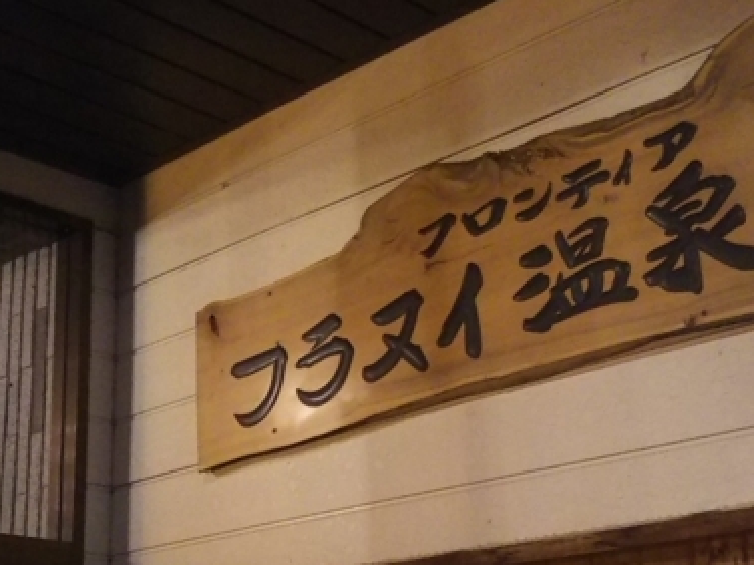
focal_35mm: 64
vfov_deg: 22.8
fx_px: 1394
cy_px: 386
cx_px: 271
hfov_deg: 30.1
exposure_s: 1/30
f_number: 2.2
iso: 400
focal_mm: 4
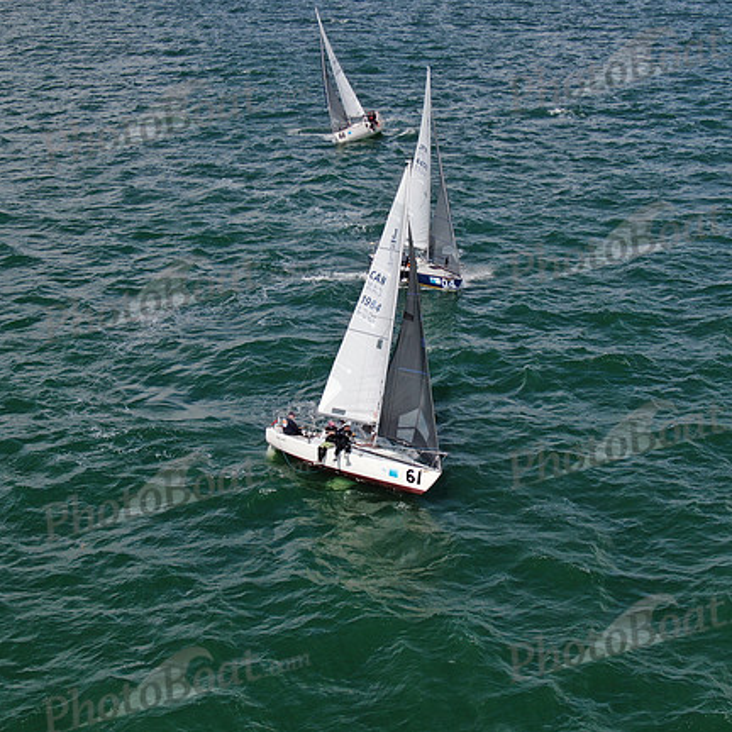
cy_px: 367
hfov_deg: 30.0
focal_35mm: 57
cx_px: 410
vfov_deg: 30.0
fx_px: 1364
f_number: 3.8
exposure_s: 1/1000
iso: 100
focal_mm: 8.6
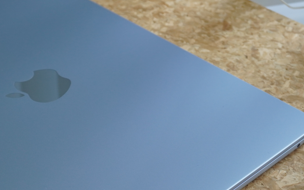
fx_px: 712
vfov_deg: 15.2
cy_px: 126
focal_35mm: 86
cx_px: 37
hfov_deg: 23.5
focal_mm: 26
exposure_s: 1/160
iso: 500
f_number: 4.5
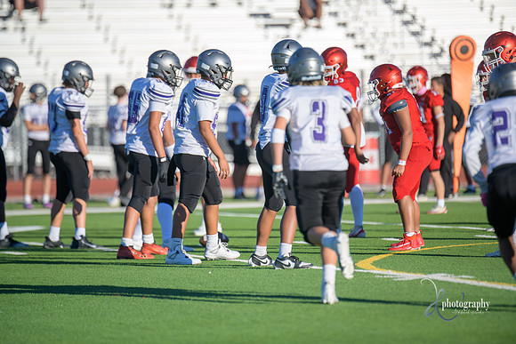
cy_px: 172
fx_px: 4301
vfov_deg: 4.6
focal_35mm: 300
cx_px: 258
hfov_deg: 6.9
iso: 400
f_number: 2.8
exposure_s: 1/6400
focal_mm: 300
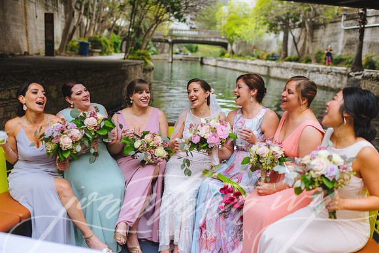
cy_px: 126
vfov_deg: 37.9
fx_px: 369
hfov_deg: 54.4
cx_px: 190
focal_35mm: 35
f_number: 2
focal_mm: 35
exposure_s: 1/2500
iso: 100
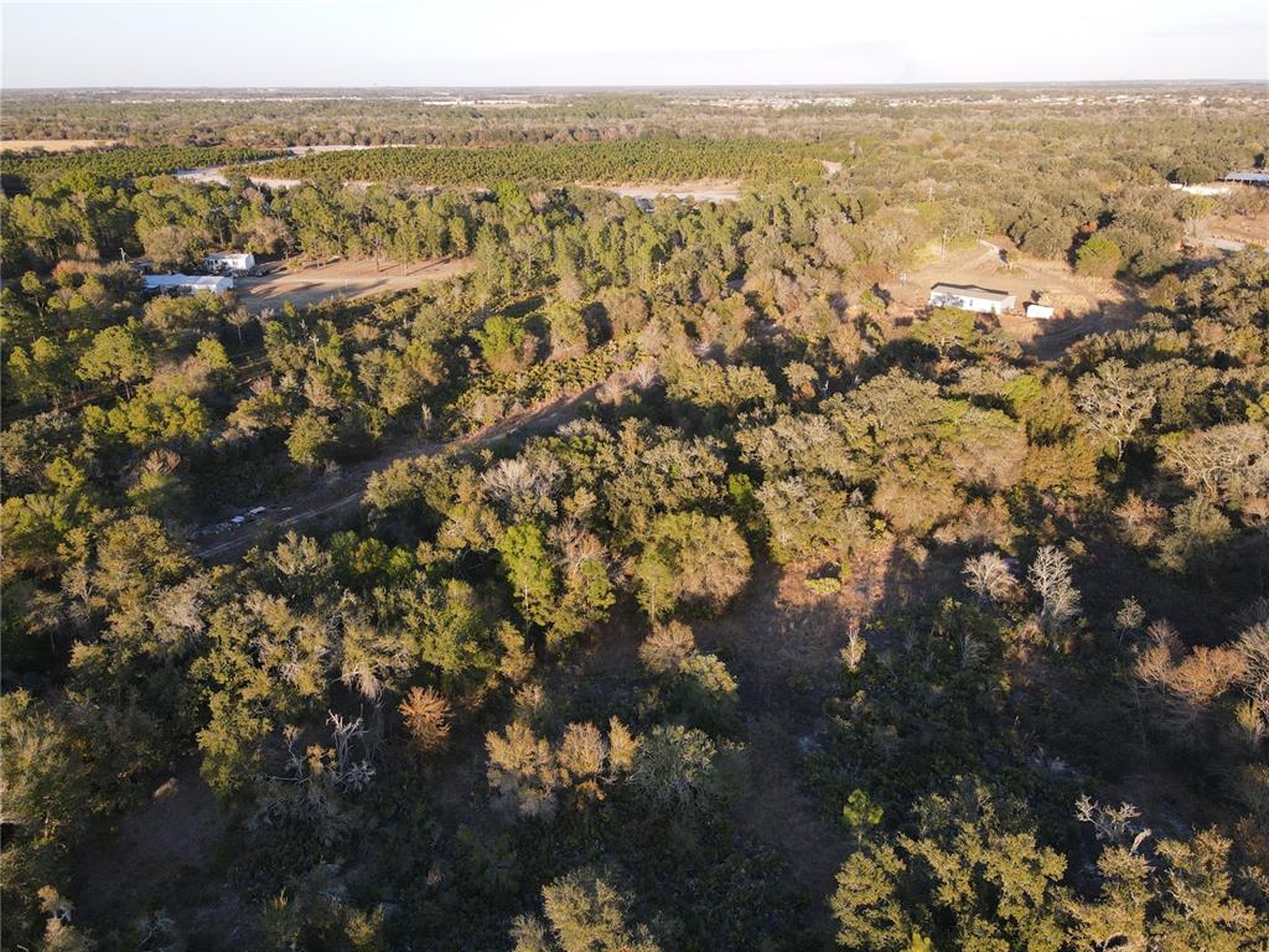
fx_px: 880
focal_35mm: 24
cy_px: 476
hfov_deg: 71.6
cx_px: 634
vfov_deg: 56.8
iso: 110
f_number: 2.8
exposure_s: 1/15
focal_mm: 4.5
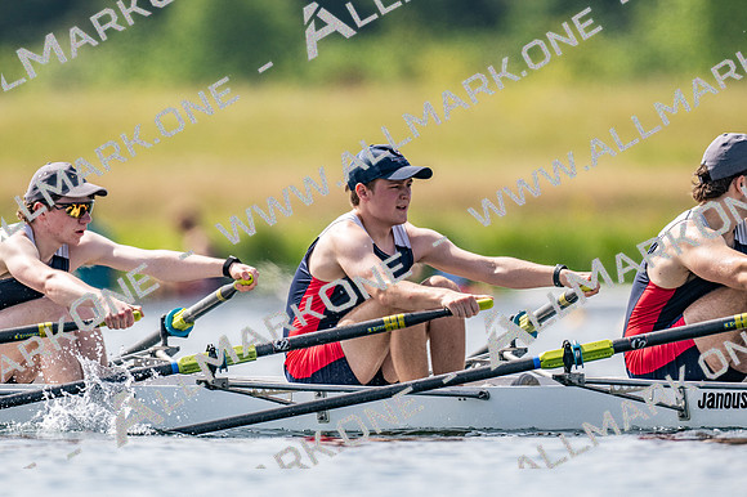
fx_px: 18664
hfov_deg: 2.3
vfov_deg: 1.5
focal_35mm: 900
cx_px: 374
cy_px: 248
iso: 180
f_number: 4
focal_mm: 600
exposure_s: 1/2500
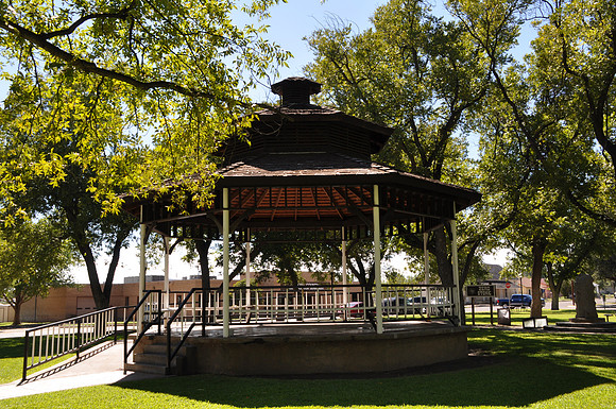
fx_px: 666
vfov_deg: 34.1
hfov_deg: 49.6
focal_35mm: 39
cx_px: 308
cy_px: 204
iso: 200
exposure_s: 1/100
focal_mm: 26
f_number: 10
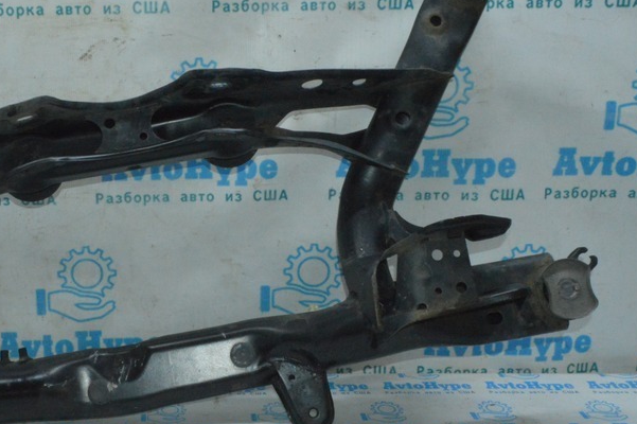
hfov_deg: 41.2
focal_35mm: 46
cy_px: 219
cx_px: 143
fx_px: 813
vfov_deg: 29.2
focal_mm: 18
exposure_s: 1/50
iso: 4500
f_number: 22
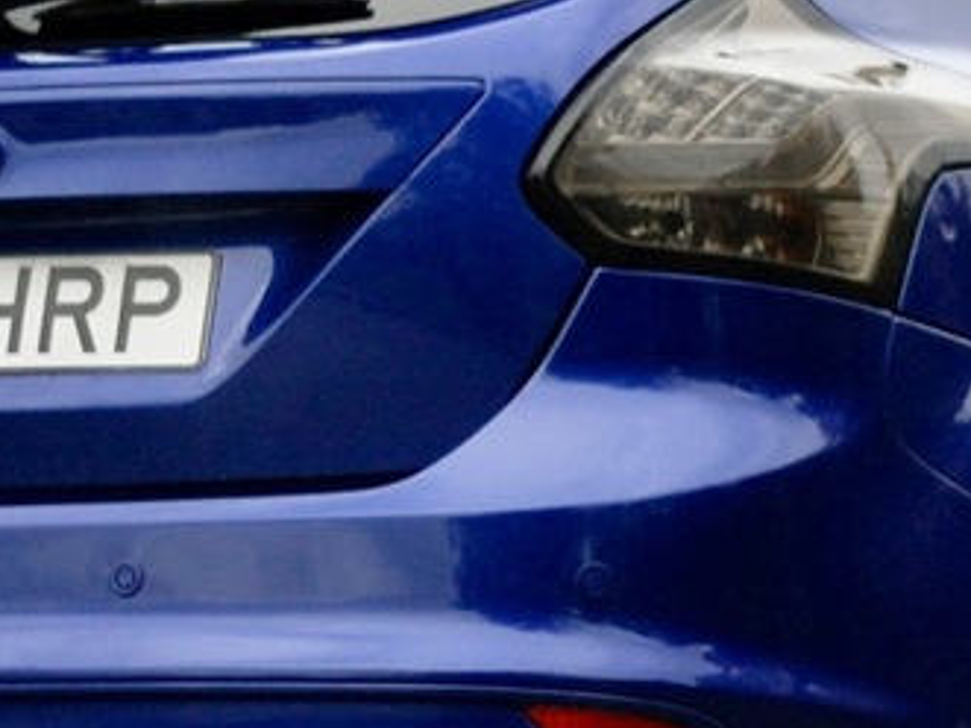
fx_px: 9758
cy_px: 294
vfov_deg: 4.3
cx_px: 977
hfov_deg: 5.7
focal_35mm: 348
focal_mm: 50
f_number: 1.8
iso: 200
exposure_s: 1/2500
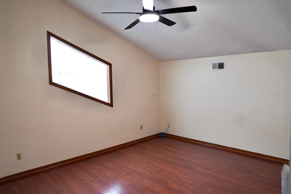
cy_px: 94
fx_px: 202
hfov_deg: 71.5
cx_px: 140
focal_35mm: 25
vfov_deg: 51.3
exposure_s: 1/30
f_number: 3.5
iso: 250
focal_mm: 16
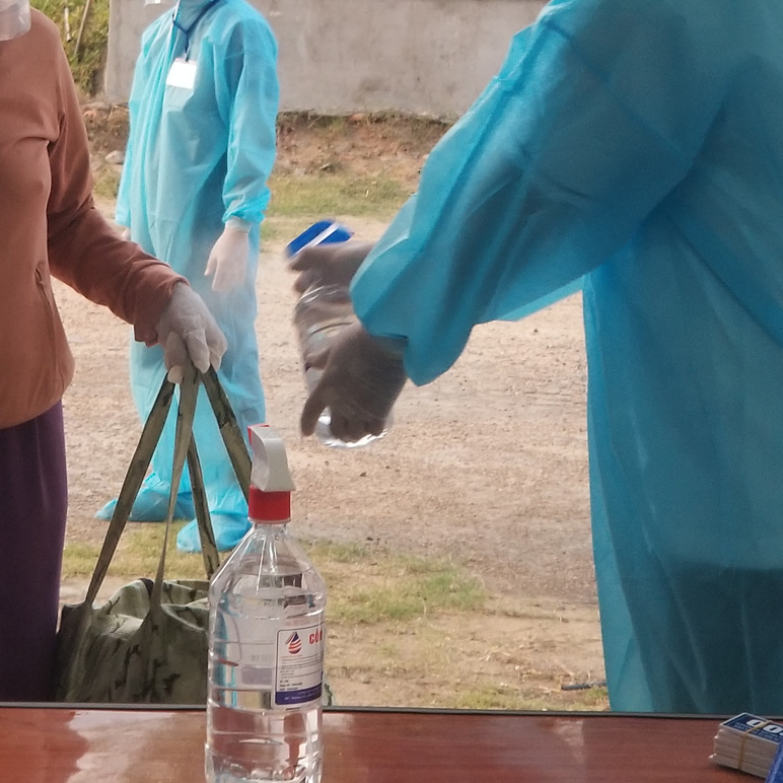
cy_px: 80
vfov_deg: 14.5
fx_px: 3045
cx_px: 227
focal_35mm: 119
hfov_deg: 14.6
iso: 64
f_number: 2.4
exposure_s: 1/33
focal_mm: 6
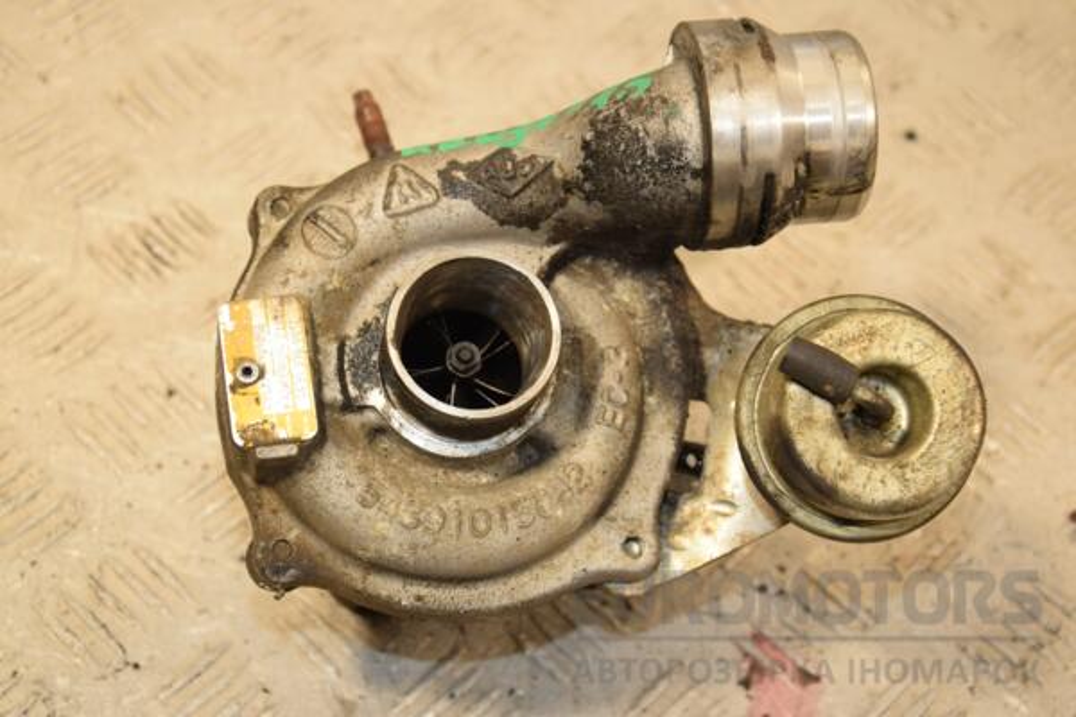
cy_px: 358
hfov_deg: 26.0
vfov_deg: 17.5
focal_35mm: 78
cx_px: 538
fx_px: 2331
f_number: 6.3
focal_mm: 52
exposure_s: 1/200
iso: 800
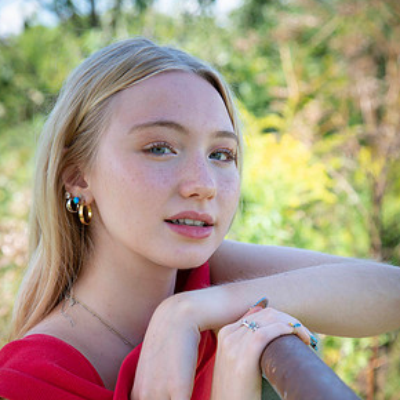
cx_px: 197
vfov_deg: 16.1
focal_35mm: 108
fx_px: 1412
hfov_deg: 16.1
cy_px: 280
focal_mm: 82
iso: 160
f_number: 5.6
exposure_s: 1/320
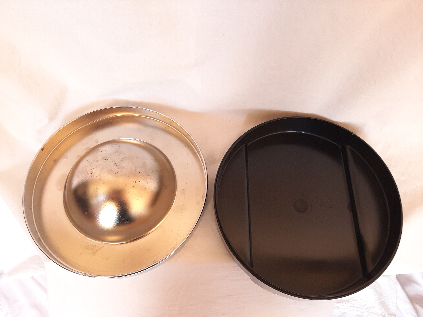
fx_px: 318
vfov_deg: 53.1
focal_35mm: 26
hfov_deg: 67.3
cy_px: 158
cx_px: 212
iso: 100
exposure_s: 1/60
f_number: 1.7
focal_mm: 3.93
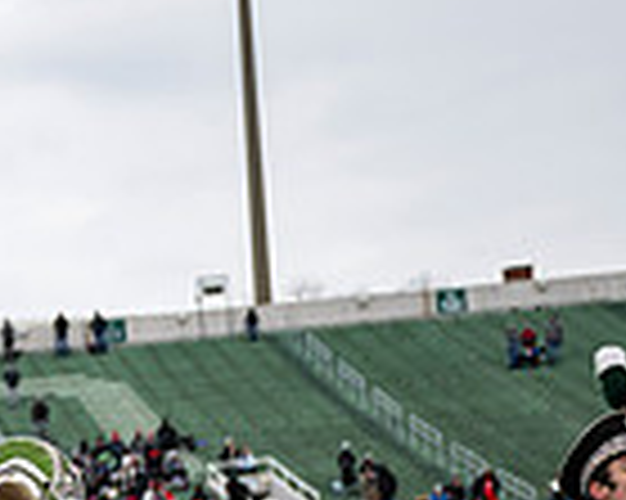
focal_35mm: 127
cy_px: 782
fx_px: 2351
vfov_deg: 11.6
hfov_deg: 14.0
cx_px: -374
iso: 100
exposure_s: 1/500
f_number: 2.8
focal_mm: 32.5
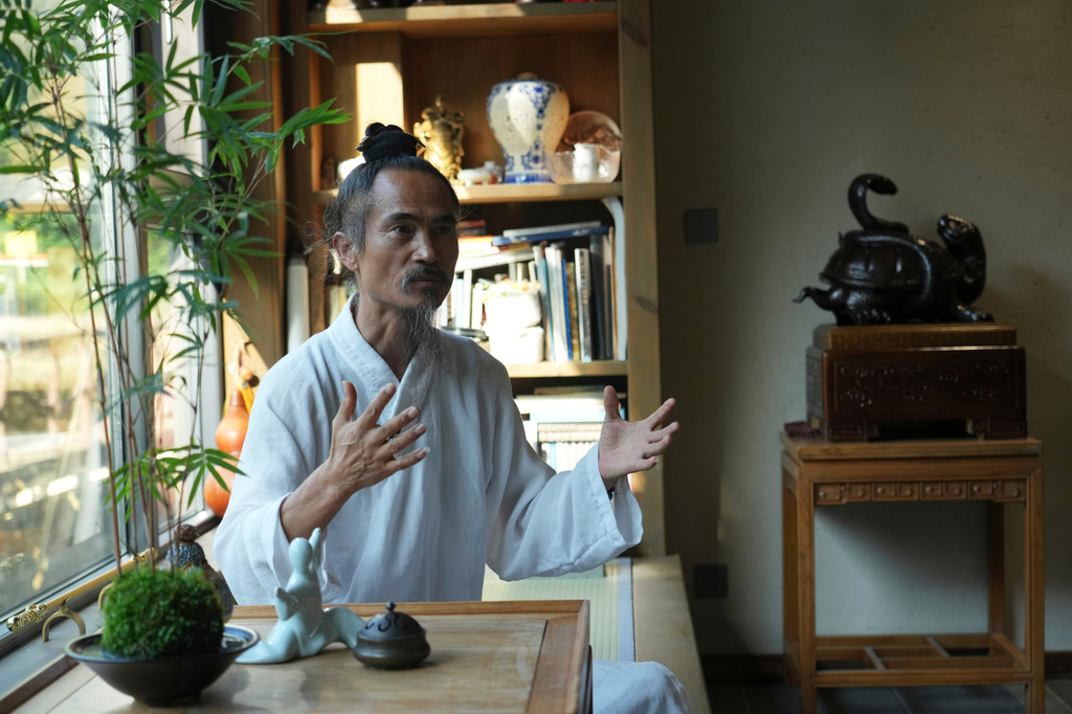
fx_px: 1697
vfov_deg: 23.8
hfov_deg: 35.1
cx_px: 536
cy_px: 357
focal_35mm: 57
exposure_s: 1/500
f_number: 4
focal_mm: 57
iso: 800
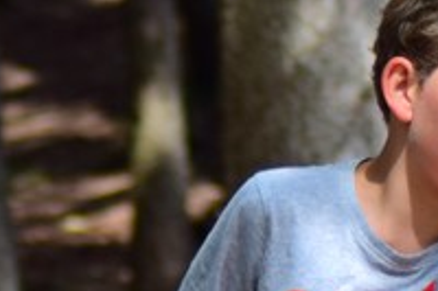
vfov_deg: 2.6
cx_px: 228
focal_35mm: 538
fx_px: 6540
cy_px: 272
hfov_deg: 3.8
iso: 160
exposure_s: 1/250
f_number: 4
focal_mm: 70
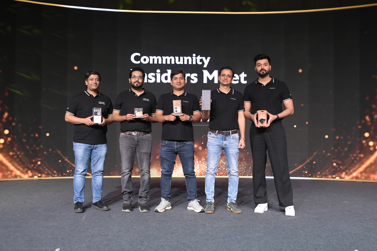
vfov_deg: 31.1
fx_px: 450
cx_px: 188
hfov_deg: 45.5
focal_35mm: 43
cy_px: 126
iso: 2000
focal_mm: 43
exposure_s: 1/160
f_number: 4
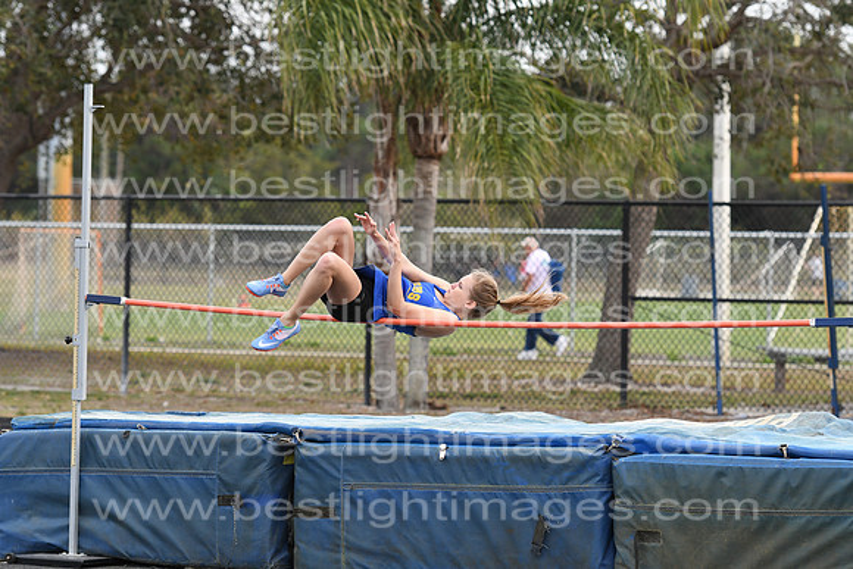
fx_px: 4621
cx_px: 426
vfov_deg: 7.0
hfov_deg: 10.5
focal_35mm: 195
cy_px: 284
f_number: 4
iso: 400
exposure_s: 1/1250
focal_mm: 130
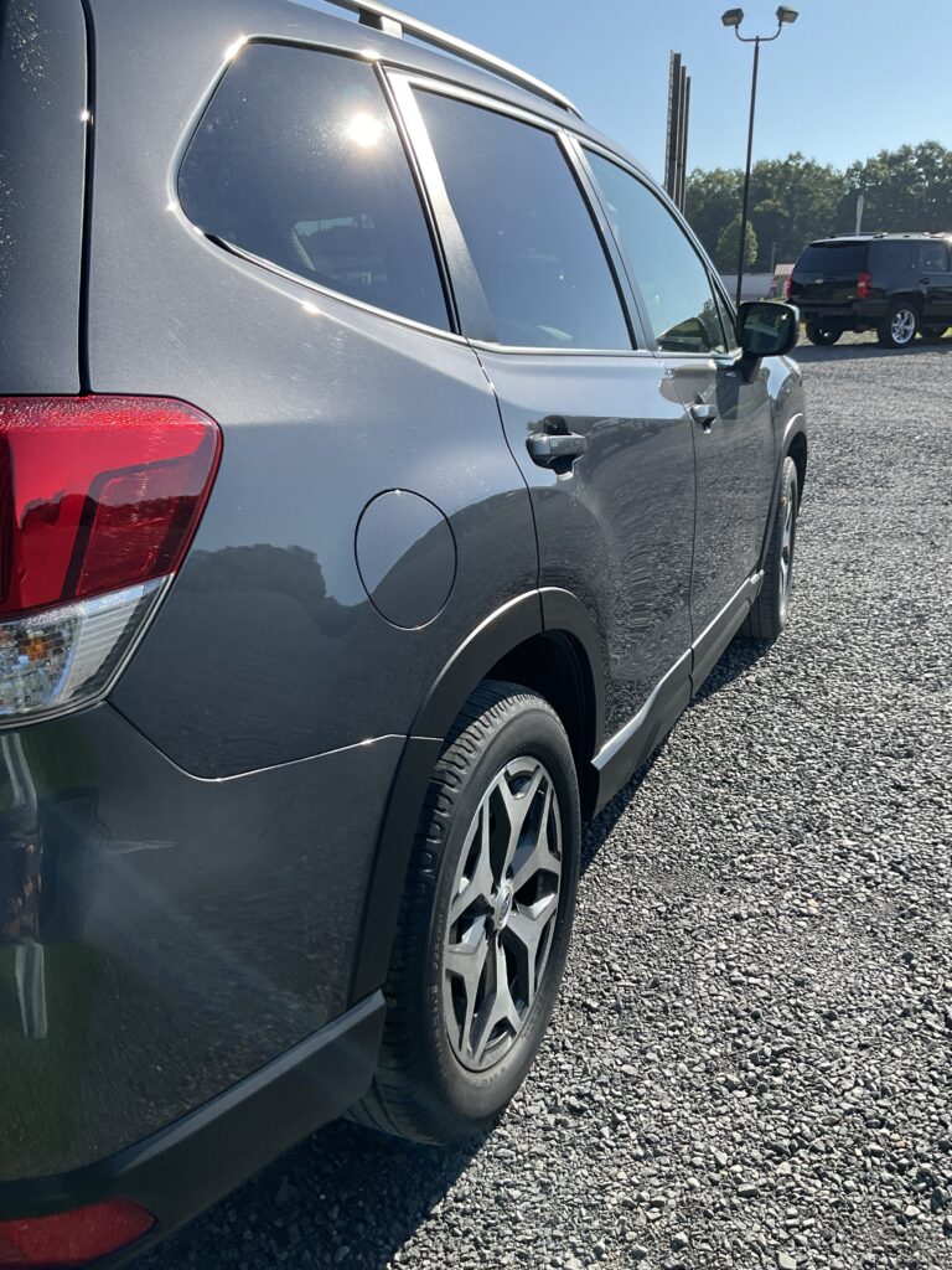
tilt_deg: -17.3
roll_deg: +0.6
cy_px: 635
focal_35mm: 29
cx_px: 476
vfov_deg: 61.7
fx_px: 1063
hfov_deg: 48.2
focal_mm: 3
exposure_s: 1/1168
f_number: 1.8
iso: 16
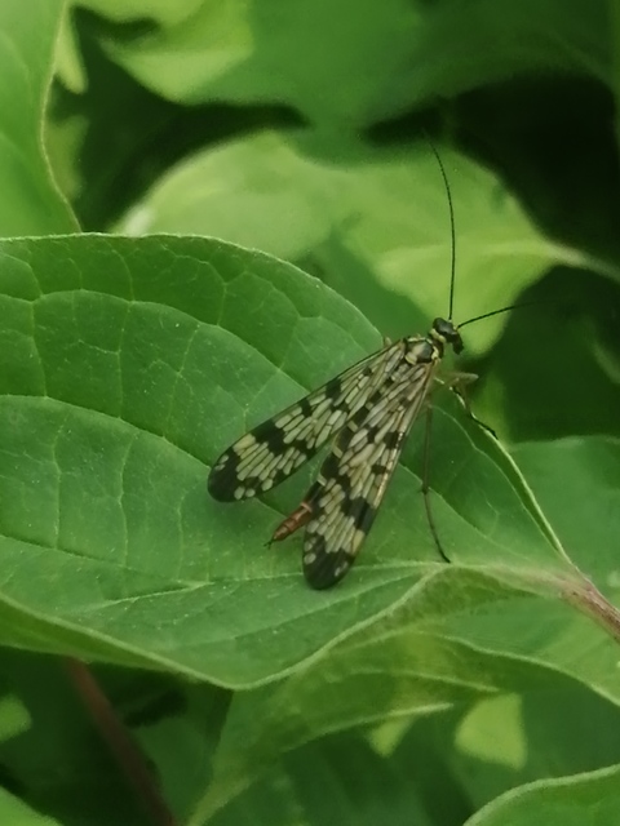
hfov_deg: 14.2
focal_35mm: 104
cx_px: 310
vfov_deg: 18.9
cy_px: 413
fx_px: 2484
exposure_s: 1/327
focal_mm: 3.46
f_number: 1.8
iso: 50
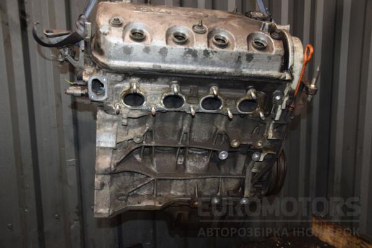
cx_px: 186
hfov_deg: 51.3
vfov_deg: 35.5
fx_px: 387
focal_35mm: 38
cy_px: 124
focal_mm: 25
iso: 800
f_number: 5
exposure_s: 1/60
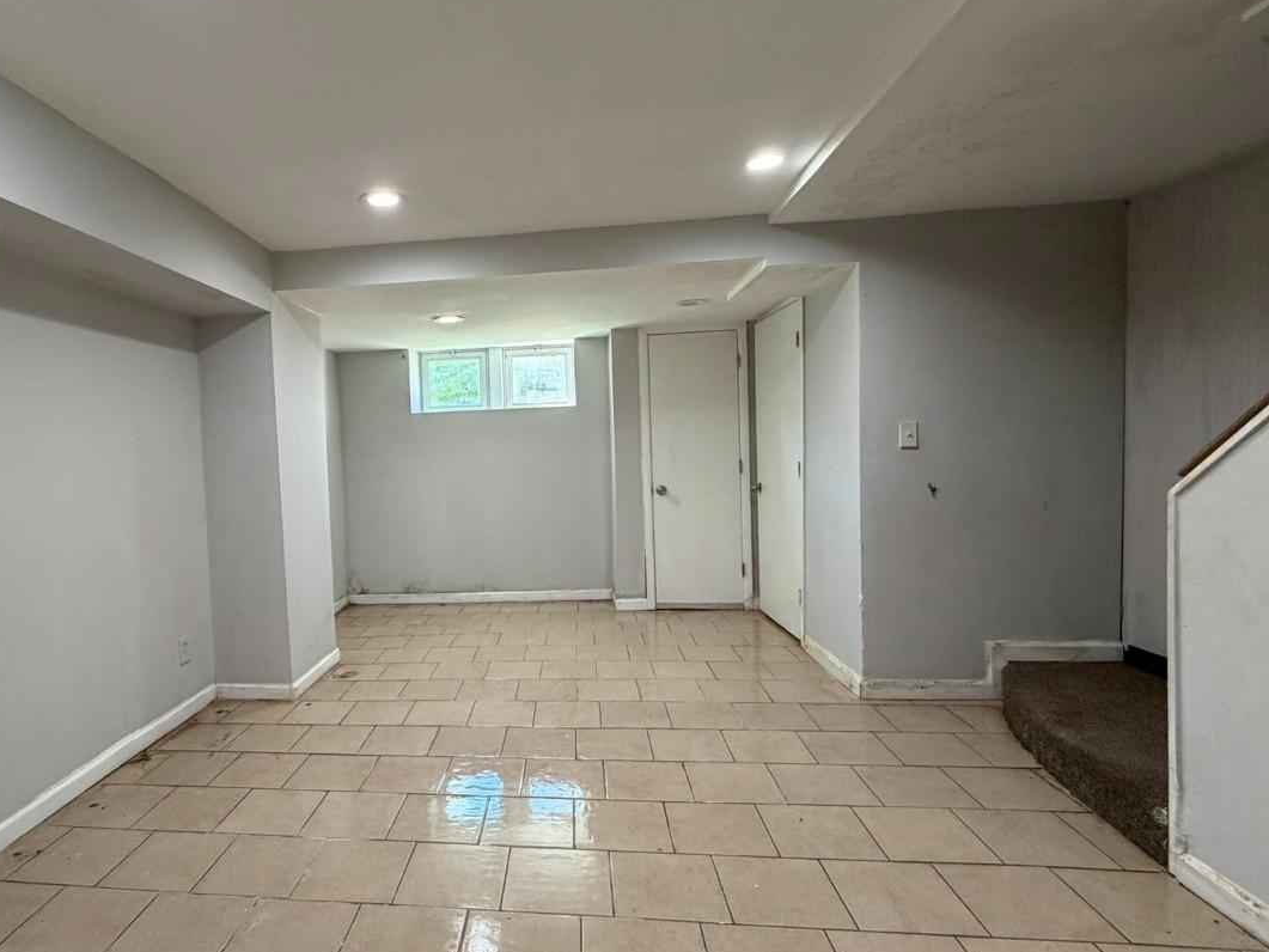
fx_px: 697
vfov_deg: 68.7
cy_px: 477
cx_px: 484
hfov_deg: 83.2
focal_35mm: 19
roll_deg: +2.4
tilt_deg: -2.8
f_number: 2.2
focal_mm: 2.22
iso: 200
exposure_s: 1/60
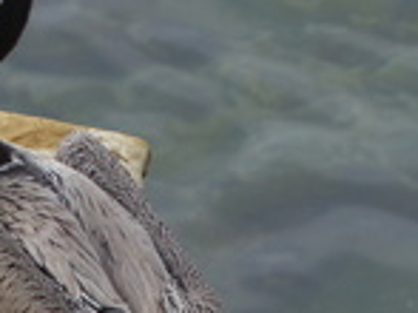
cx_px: 51
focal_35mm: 1621
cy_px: 233
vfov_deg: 0.9
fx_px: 19558
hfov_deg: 1.2
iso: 100
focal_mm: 107.3
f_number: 4
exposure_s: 1/1000
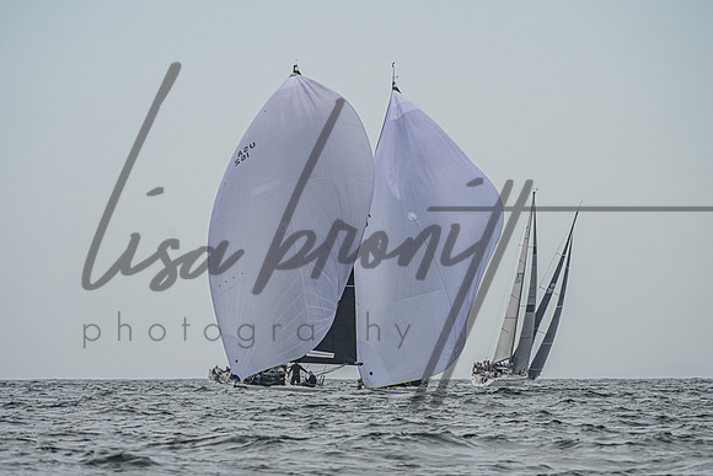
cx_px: 352
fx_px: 7084
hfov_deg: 5.8
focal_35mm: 358
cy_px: 209
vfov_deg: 3.8
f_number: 8
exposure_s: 1/3200
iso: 400
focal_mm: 260
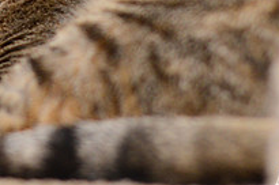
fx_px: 1640
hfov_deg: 9.7
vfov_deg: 6.4
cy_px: -34
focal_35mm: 212
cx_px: 35
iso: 1250
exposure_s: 1/250
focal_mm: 50
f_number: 2
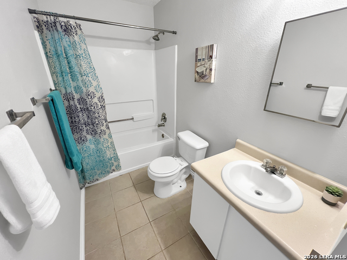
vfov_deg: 89.9
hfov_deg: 106.2
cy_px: 130
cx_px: 174
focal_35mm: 13
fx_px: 130
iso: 125
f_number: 1.8
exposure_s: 1/60
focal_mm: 1.57
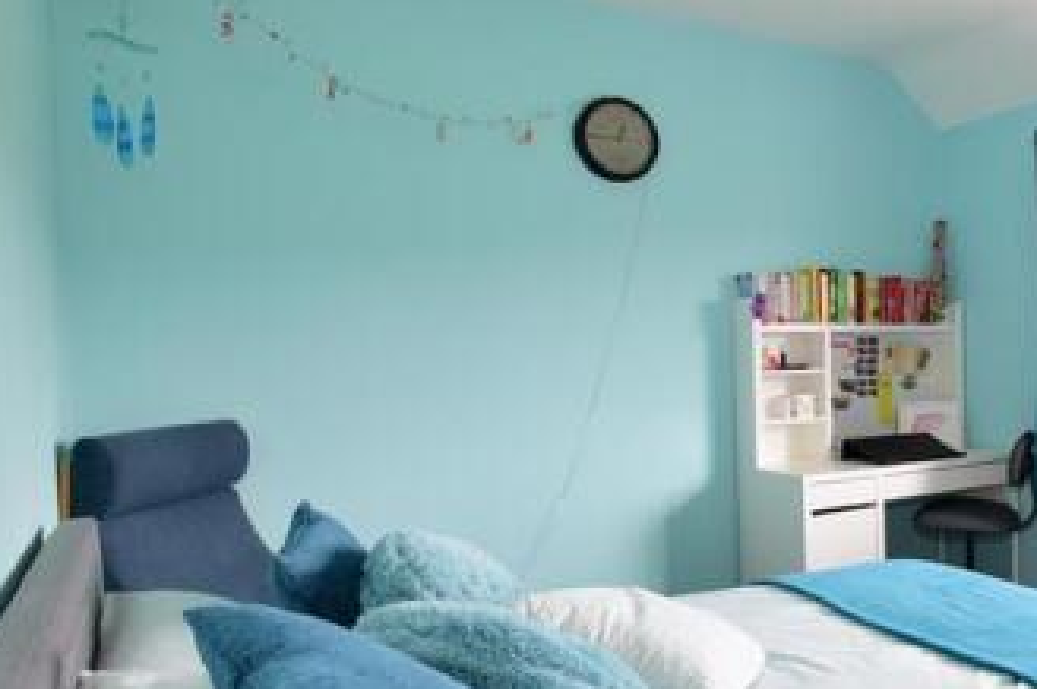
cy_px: 381
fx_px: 863
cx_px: 967
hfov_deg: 52.9
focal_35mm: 30
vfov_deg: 43.5
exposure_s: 1/20
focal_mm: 10
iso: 400
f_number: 6.3
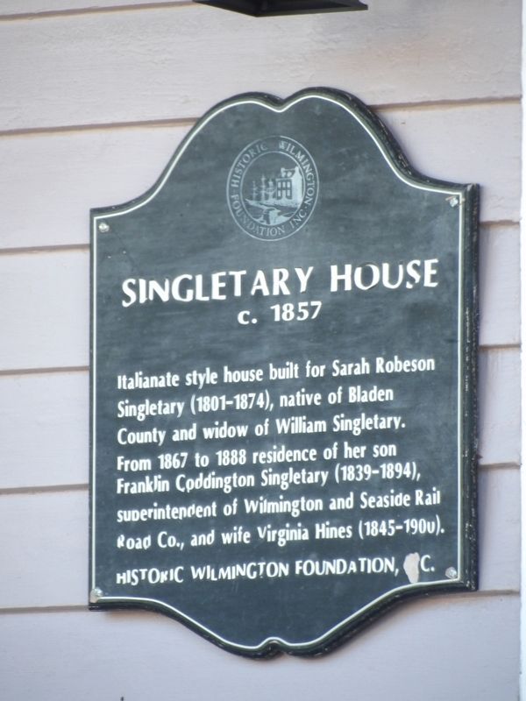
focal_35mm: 604
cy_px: 350
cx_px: 263
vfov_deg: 3.3
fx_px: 12237
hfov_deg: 2.5
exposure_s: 1/57
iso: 200
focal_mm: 108.3
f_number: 4.2
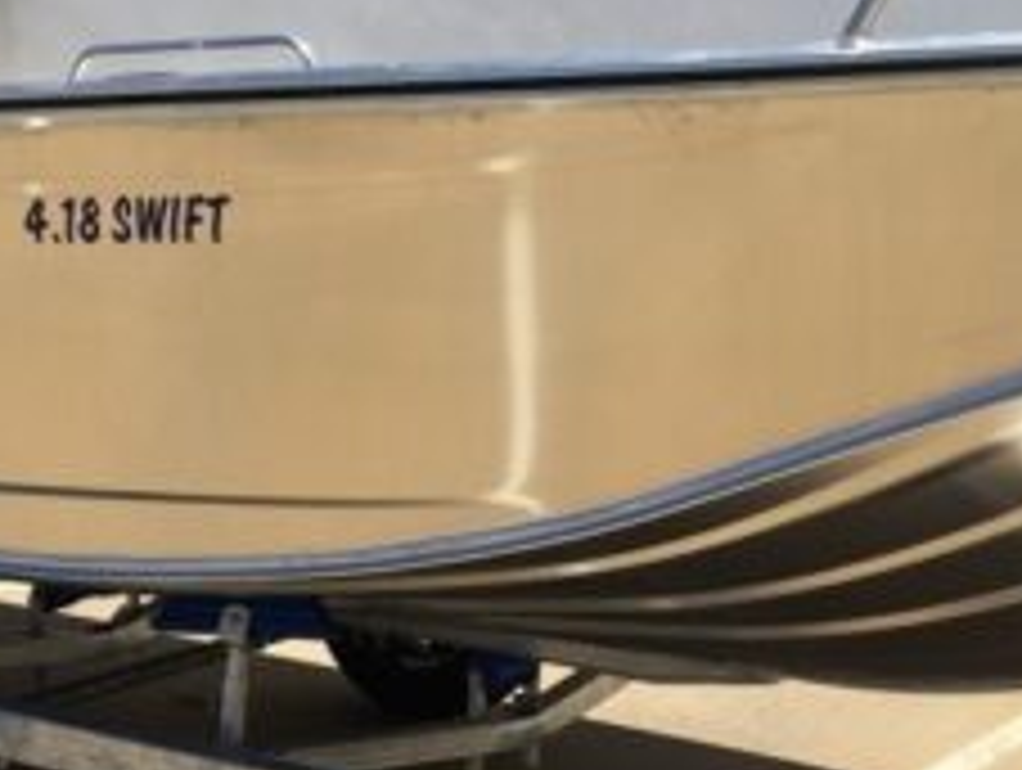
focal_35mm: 51
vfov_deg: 28.3
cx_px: 599
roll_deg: -0.9
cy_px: 558
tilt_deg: -9.0
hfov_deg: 37.3
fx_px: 1508
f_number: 2.2
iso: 25
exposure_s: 1/1972
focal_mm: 4.15
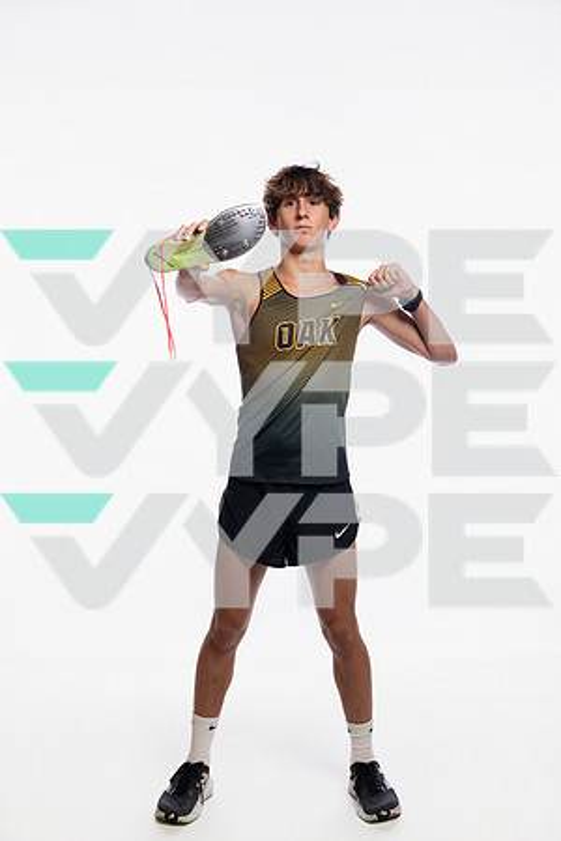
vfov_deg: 38.9
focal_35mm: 51
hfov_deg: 26.5
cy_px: 420
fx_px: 1192
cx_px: 280
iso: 640
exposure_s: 1/250
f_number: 5.6
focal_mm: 51
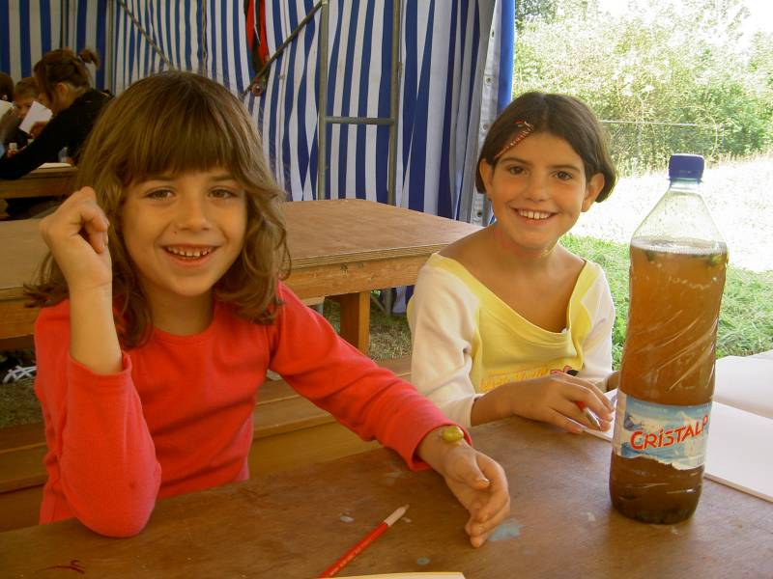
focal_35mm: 39
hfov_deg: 47.9
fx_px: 871
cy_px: 290
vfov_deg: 36.8
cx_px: 386
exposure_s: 1/125
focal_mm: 8
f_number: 2.8
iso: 100
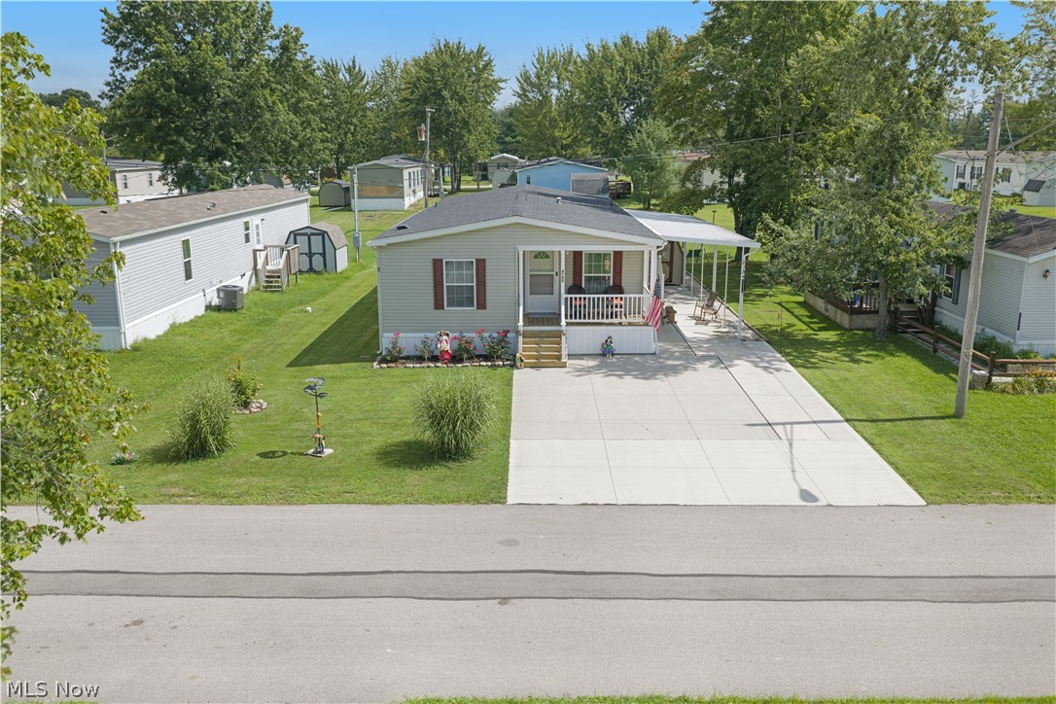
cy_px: 352
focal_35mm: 28
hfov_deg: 65.5
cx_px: 528
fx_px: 821
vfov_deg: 46.4
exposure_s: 1/200
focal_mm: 14.45
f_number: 2.8
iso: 100
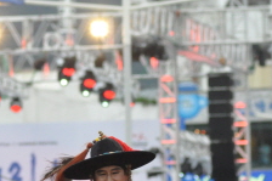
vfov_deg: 2.8
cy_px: 236
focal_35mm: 497
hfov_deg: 4.1
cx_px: 45
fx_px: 3752
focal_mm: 116
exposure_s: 1/1000
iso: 2500
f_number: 4
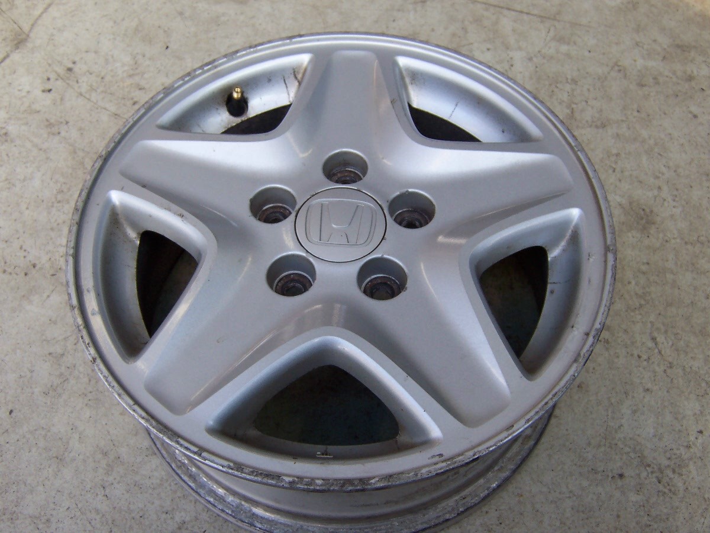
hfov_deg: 51.4
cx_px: 355
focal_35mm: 36
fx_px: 738
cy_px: 266
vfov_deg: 39.7
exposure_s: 1/90
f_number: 2.8
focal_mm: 5.6
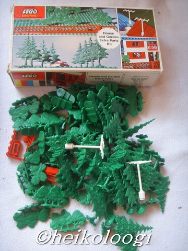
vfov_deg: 47.9
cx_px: 94
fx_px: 282
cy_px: 126
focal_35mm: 39
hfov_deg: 36.8
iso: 110
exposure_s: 1/45
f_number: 3.5
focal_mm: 6.6
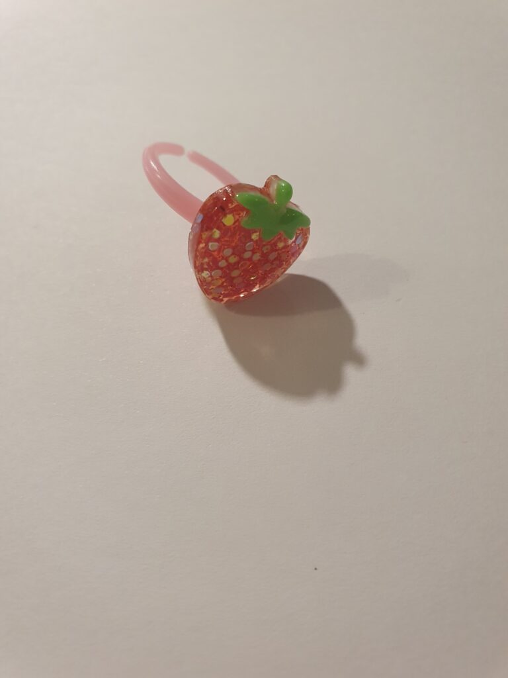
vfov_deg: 67.3
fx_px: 509
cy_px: 339
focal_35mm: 26
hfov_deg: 53.1
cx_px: 254
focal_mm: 4.32
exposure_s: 1/50
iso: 500
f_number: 2.4
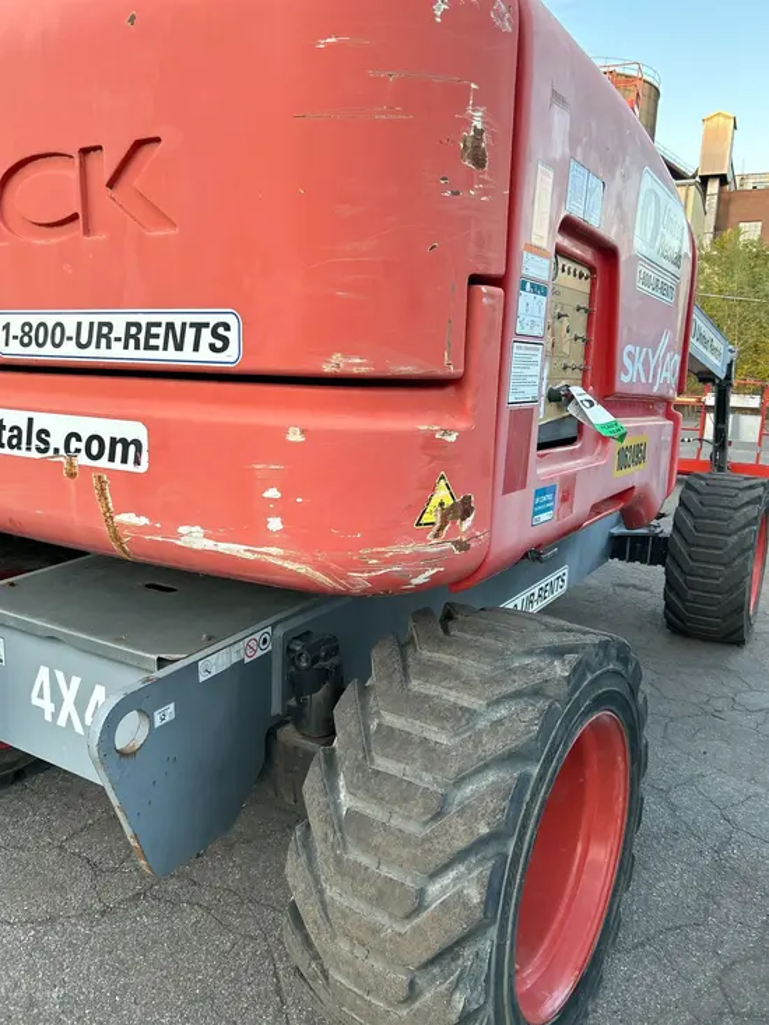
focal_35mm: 26
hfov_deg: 53.1
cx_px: 384
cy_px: 512
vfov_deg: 67.3
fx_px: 770
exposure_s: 1/121
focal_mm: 5.7
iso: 100
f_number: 1.5
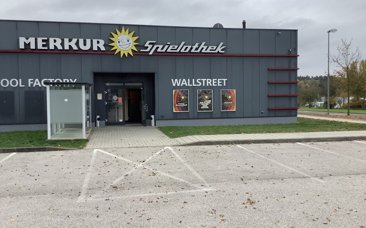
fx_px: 329
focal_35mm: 33
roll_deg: -0.5
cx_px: 183
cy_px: 108
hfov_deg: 58.1
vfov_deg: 38.3
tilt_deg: -2.3
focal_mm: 3.3
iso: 25
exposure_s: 1/309
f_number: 2.4
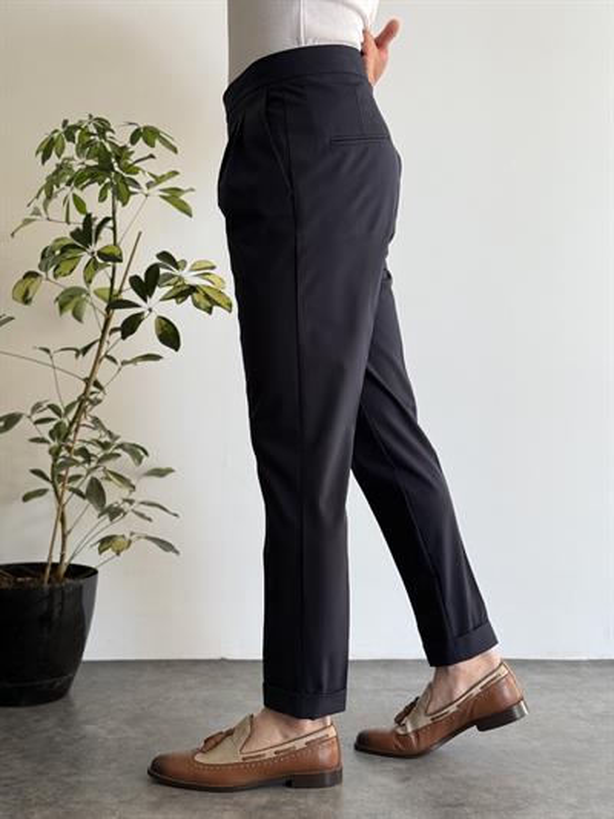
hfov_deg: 30.3
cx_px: 307
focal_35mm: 48
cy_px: 410
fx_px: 1135
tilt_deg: -1.1
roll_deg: -0.6
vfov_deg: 39.6
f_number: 1.78
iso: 50
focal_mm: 6.76
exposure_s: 1/142
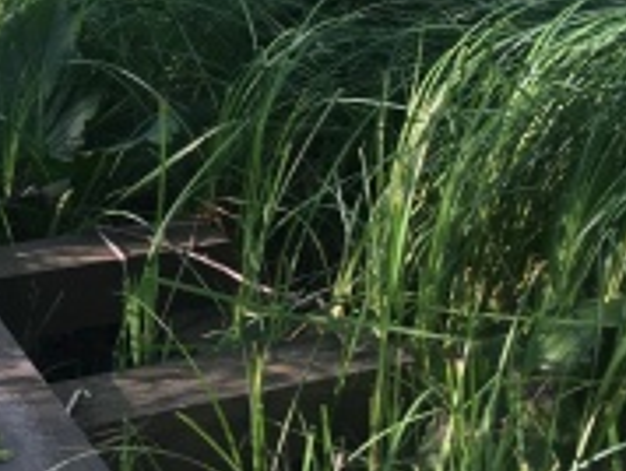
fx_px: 1883
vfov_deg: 13.9
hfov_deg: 18.3
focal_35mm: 104
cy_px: -63
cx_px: -28
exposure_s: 1/40
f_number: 2.2
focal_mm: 4.15
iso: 25
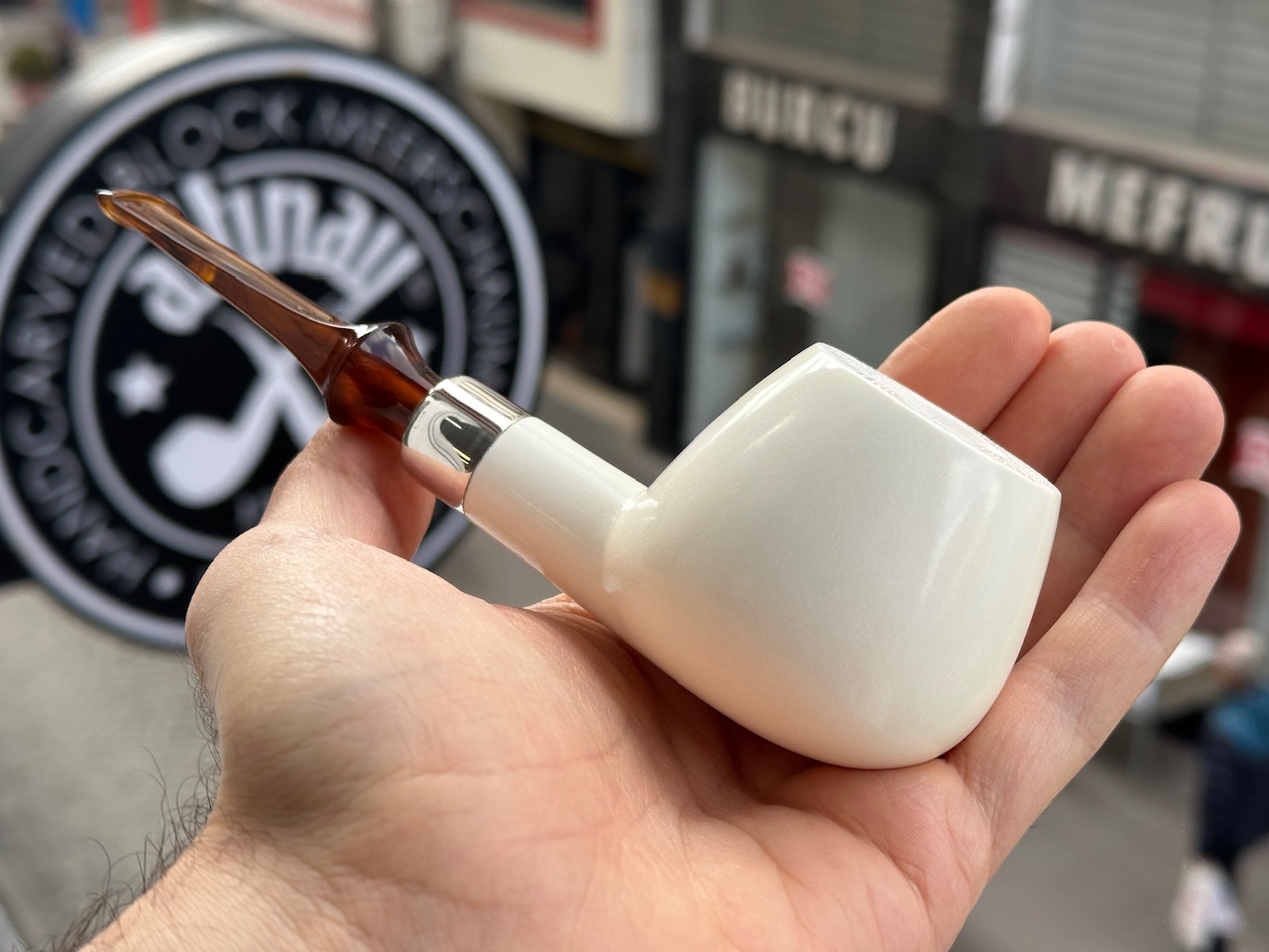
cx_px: 634
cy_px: 476
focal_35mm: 48
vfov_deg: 30.3
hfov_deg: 39.7
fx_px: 1760
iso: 64
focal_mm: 6.86
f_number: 1.78
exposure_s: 1/612
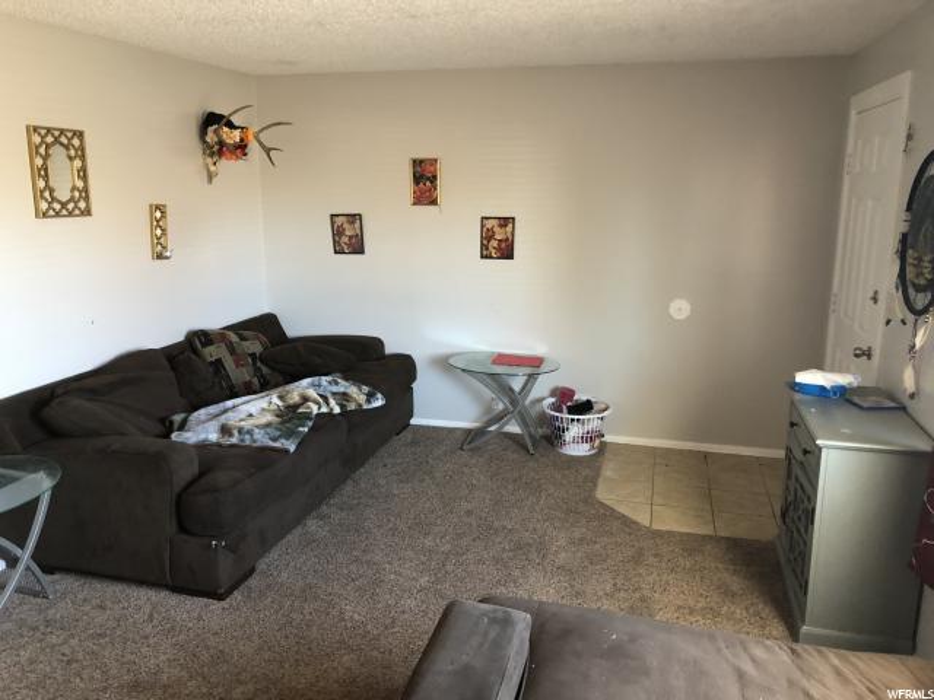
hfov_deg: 63.4
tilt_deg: -11.2
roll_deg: +0.4
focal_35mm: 28
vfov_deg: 49.7
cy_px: 350
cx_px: 467
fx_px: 755
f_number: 1.8
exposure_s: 1/13
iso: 100
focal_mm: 4
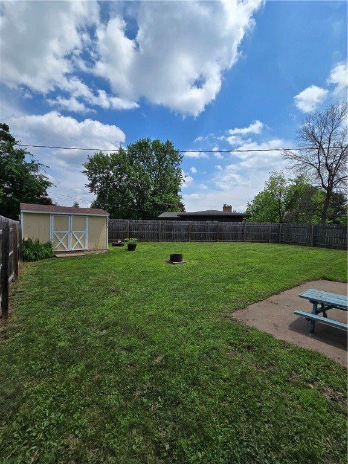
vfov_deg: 106.2
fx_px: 174
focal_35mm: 13
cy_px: 232
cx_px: 174
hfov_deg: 89.9
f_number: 2.2
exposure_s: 1/3687
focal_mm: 2.2
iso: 50
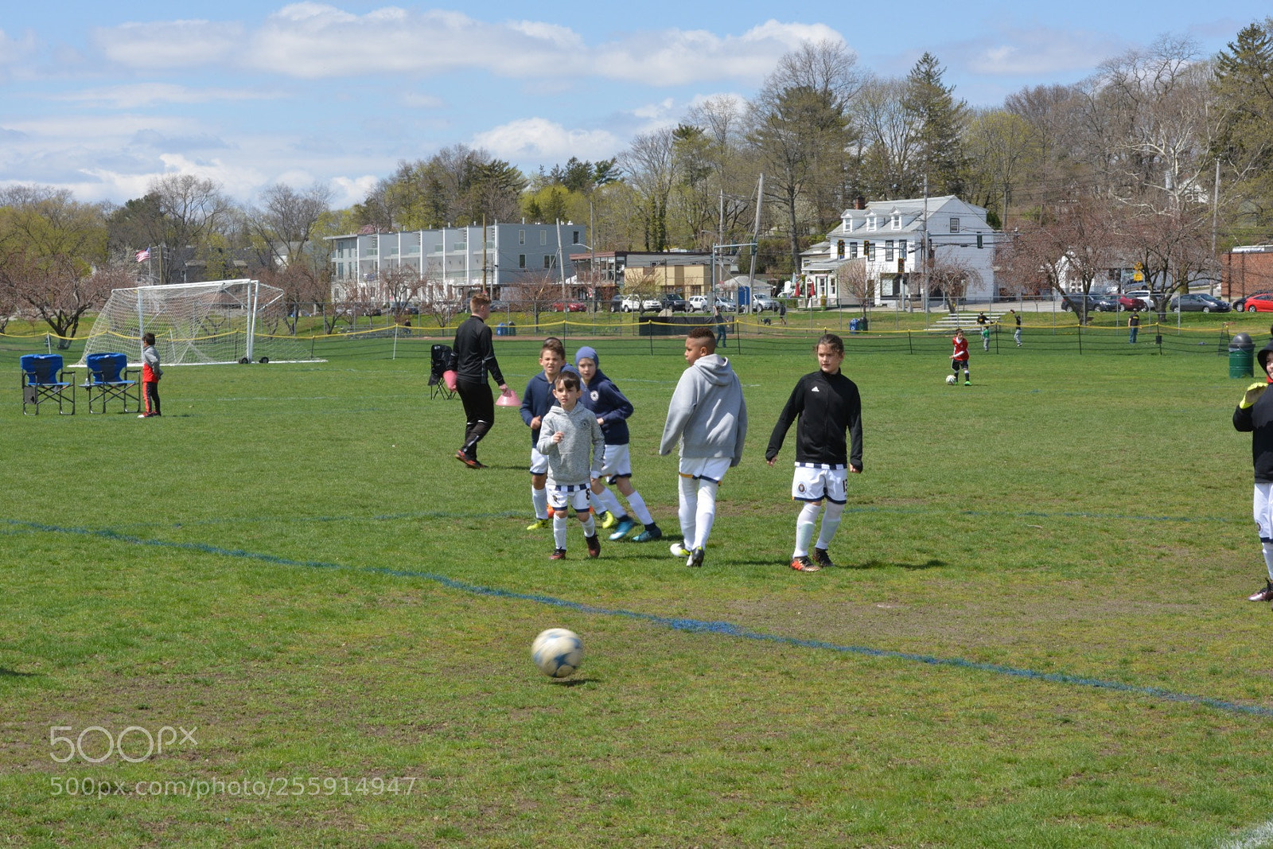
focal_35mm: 70
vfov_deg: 19.5
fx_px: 2475
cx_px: 636
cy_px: 424
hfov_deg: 28.8
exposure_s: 1/125
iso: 500
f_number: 22
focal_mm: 70
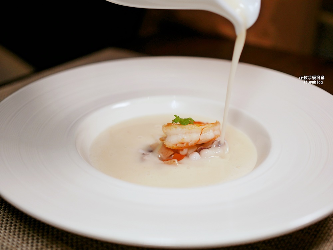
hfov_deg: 38.2
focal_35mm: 50
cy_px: 125
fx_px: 481
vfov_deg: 29.1
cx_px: 166
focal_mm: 25
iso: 250
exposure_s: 1/500
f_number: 1.8
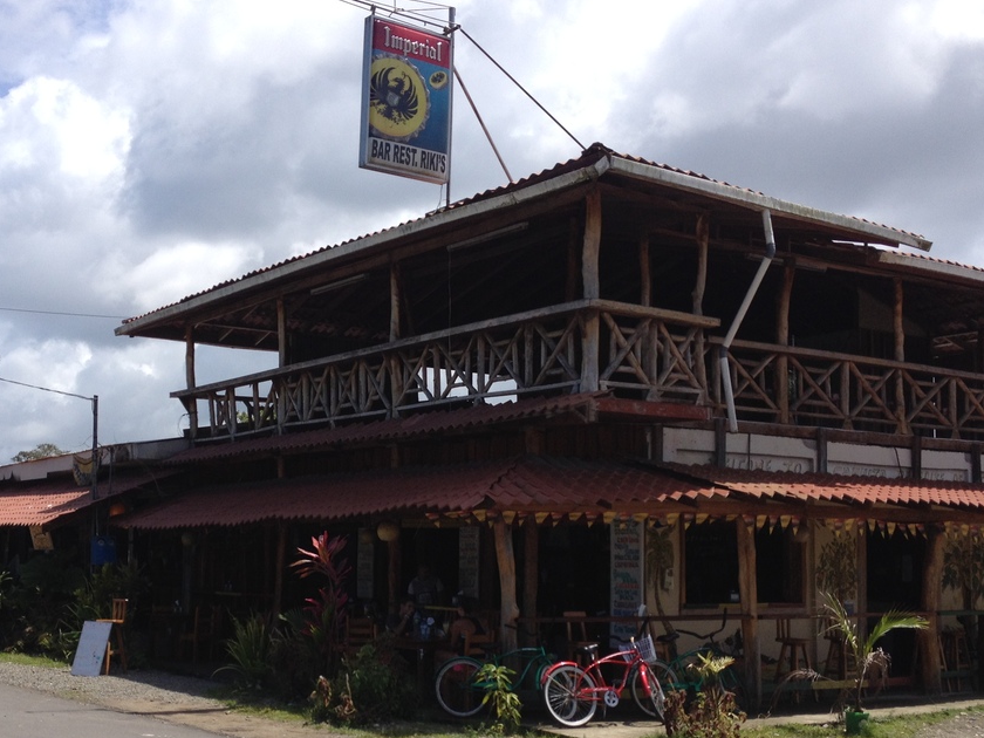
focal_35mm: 50
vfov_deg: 29.0
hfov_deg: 38.1
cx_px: 415
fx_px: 1421
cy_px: 471
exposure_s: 1/1905
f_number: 2.4
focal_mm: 4.28
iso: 50
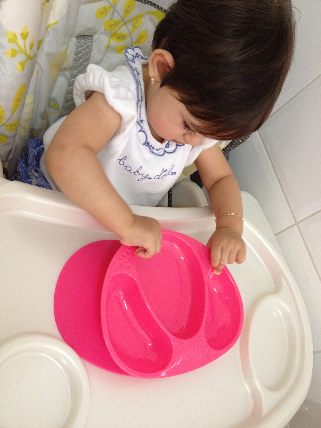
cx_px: 160
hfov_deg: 40.7
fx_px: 433
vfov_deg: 52.6
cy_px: 214
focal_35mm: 35
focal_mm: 4.28
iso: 160
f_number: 2.4
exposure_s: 1/20
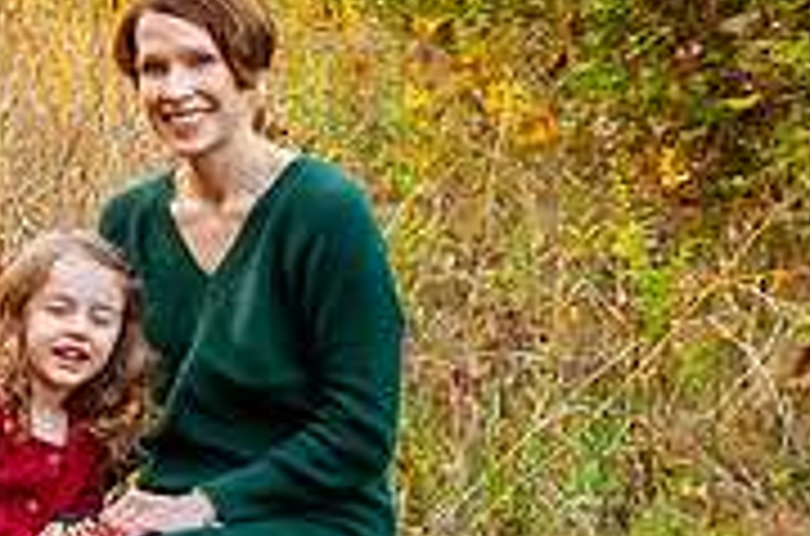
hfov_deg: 15.2
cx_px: -234
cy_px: 131
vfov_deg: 10.5
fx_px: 2895
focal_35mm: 129
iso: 500
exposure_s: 1/160
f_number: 5.6
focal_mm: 30
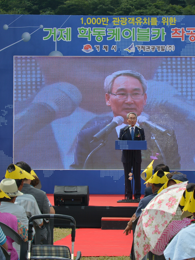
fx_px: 1142
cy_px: 130
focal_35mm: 152
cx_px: 128
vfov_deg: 13.0
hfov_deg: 9.8
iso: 100
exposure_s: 1/250
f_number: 16
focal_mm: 105
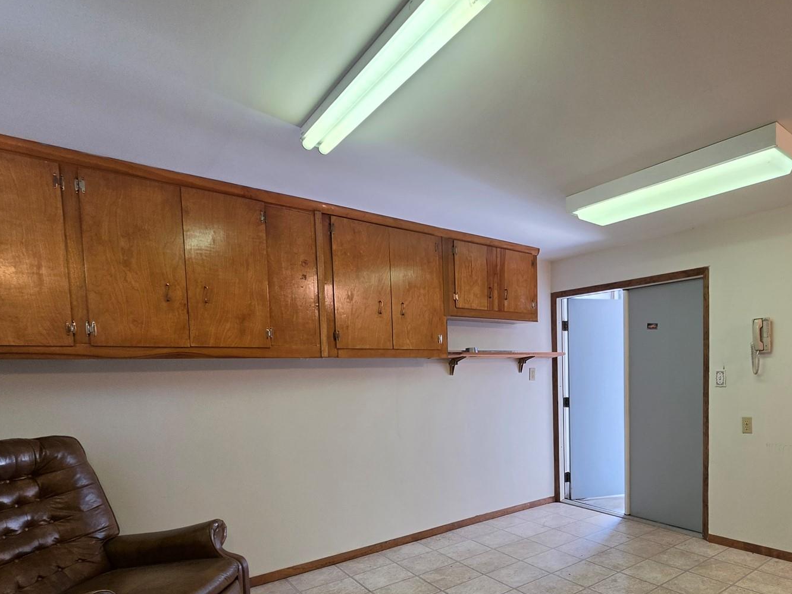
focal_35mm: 20
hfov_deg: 77.8
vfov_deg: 64.0
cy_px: 404
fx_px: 458
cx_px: 556
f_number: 1.9
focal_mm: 2.2
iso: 200
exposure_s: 1/120
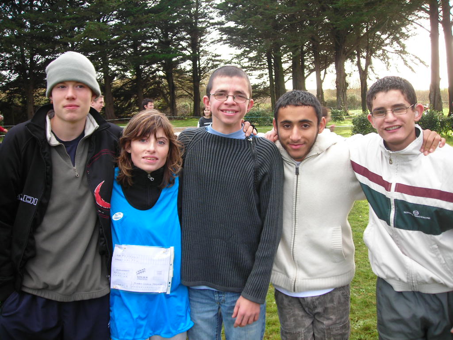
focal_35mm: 38
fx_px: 497
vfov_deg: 37.7
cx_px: 226
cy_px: 170
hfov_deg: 49.0
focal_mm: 6.3
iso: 50
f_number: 3.2
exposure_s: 1/72.5
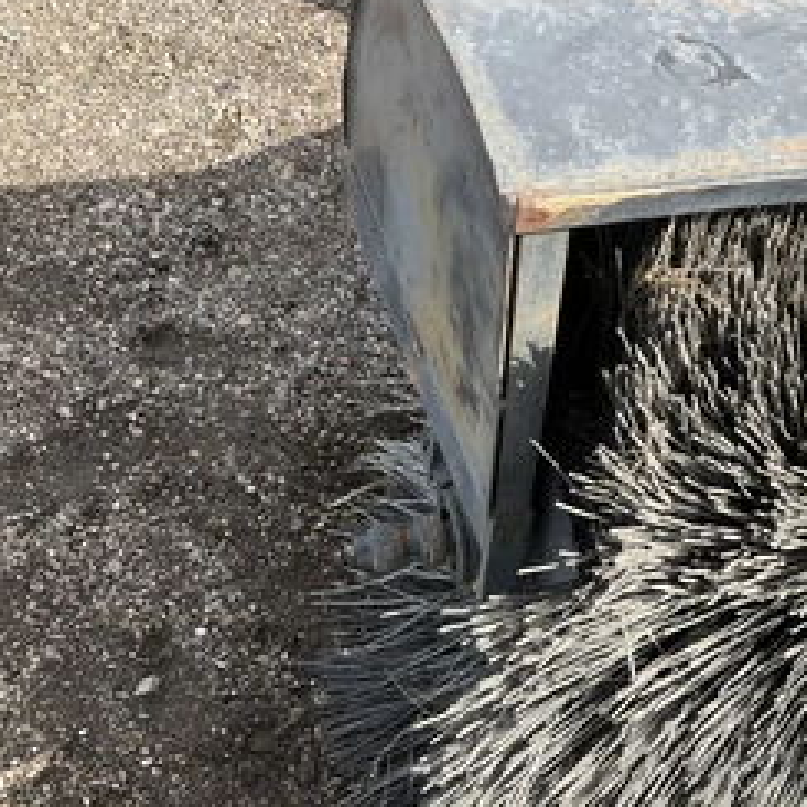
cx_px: 595
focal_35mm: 42
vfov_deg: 39.9
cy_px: 483
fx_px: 1108
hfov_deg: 39.1
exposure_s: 1/409
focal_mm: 3
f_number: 1.8
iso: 25
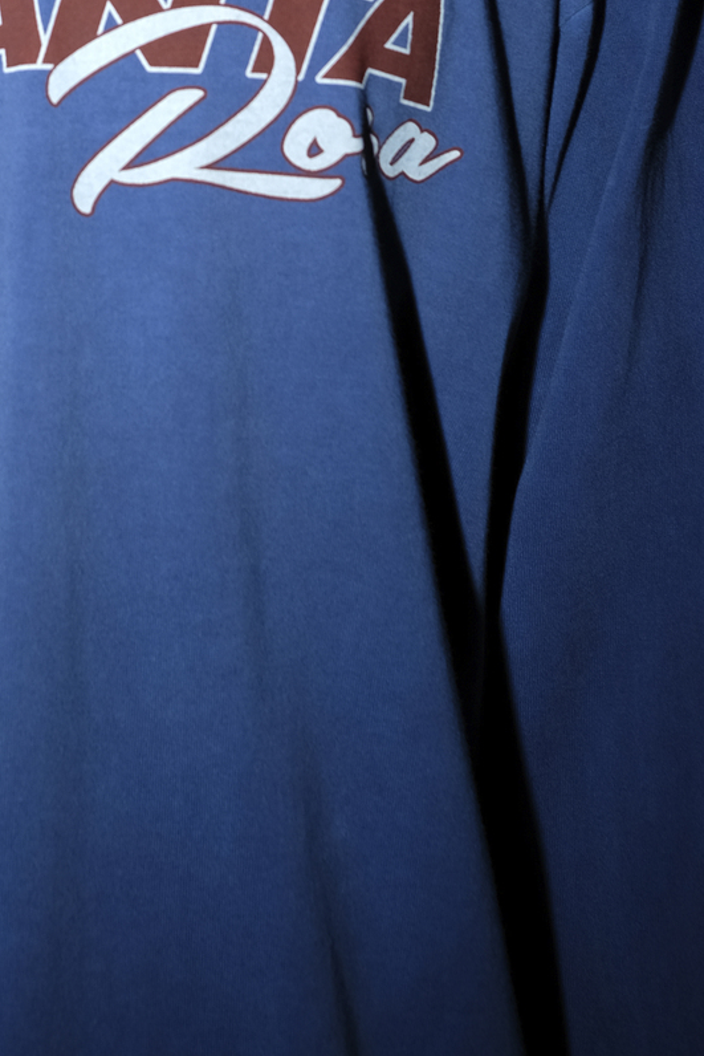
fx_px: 2639
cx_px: -22
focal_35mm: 90
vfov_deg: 21.2
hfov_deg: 14.9
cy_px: -186
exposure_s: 1/125
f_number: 4
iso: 100
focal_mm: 23
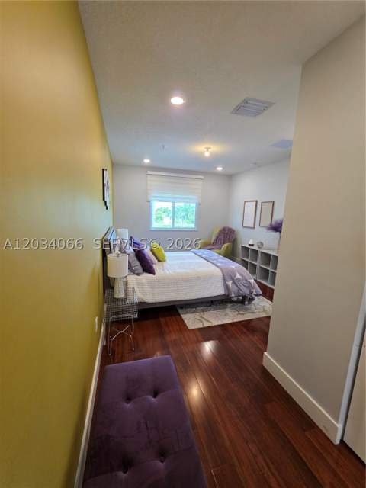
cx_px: 183
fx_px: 183
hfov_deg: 89.9
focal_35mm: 13
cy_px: 244
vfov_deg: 106.2
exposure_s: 1/120
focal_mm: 2.2
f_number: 1.9
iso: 320
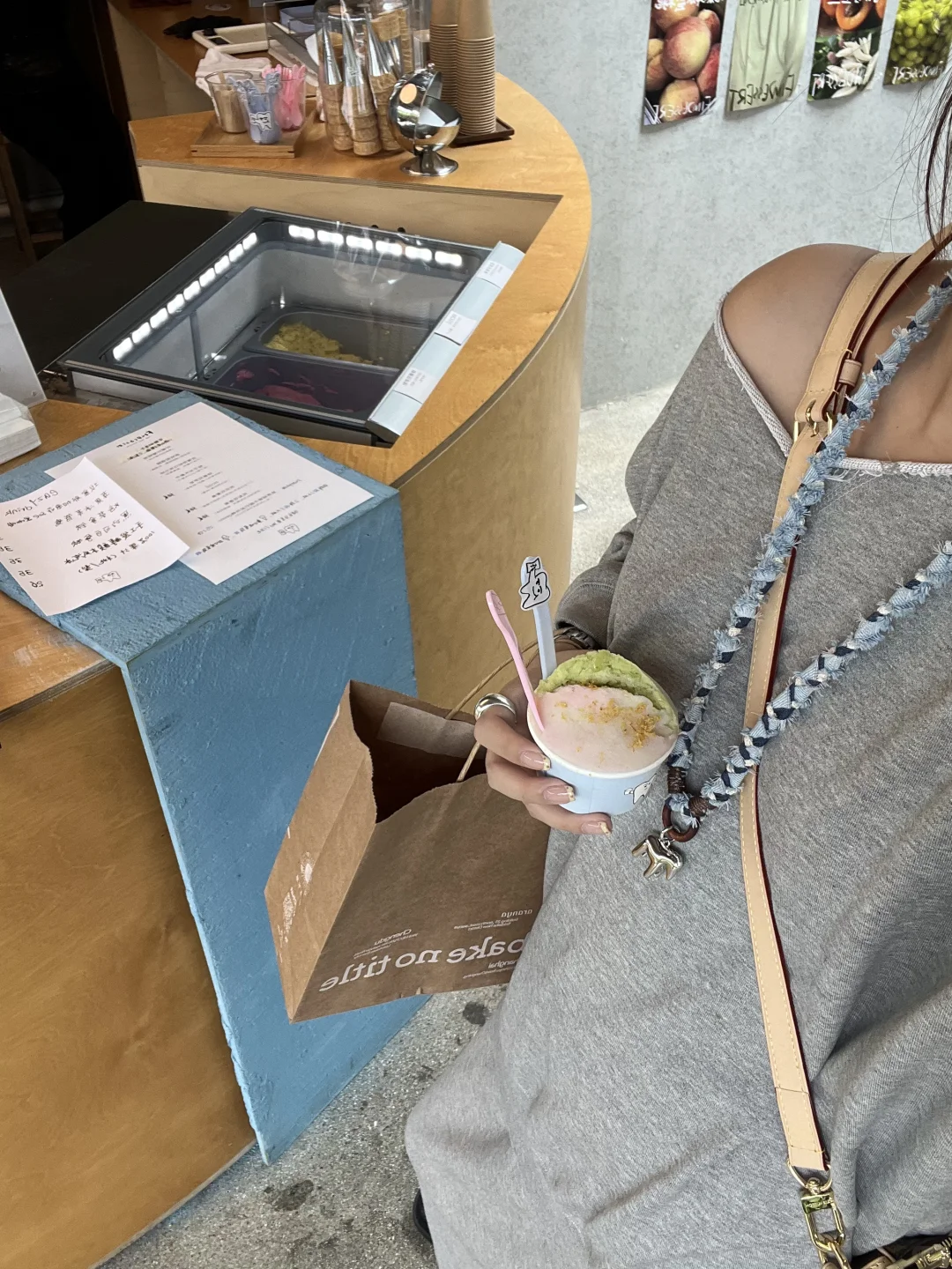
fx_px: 1100
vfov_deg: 60.0
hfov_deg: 46.8
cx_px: 476
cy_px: 634
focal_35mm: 30
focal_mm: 2.71
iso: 32
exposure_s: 1/100
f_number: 2.2
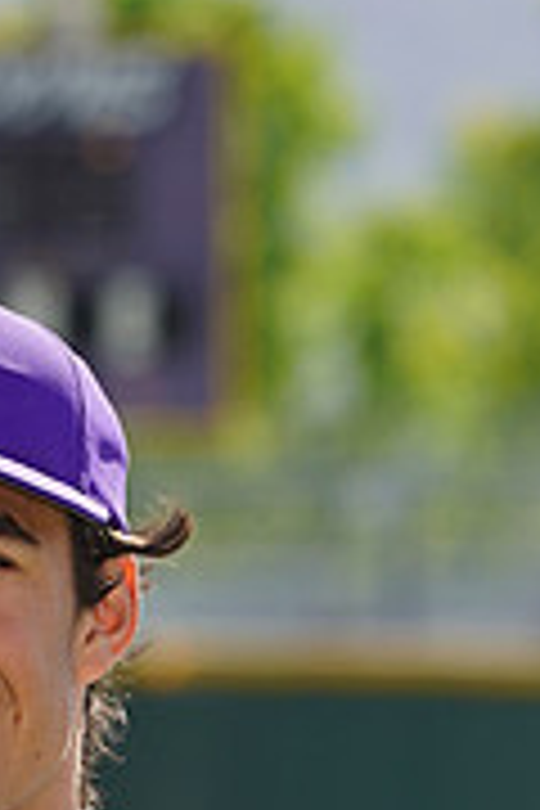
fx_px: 17211
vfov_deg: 2.7
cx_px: -9
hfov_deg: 1.8
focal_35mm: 765
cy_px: 1238
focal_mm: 238
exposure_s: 1/250
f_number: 8
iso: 100
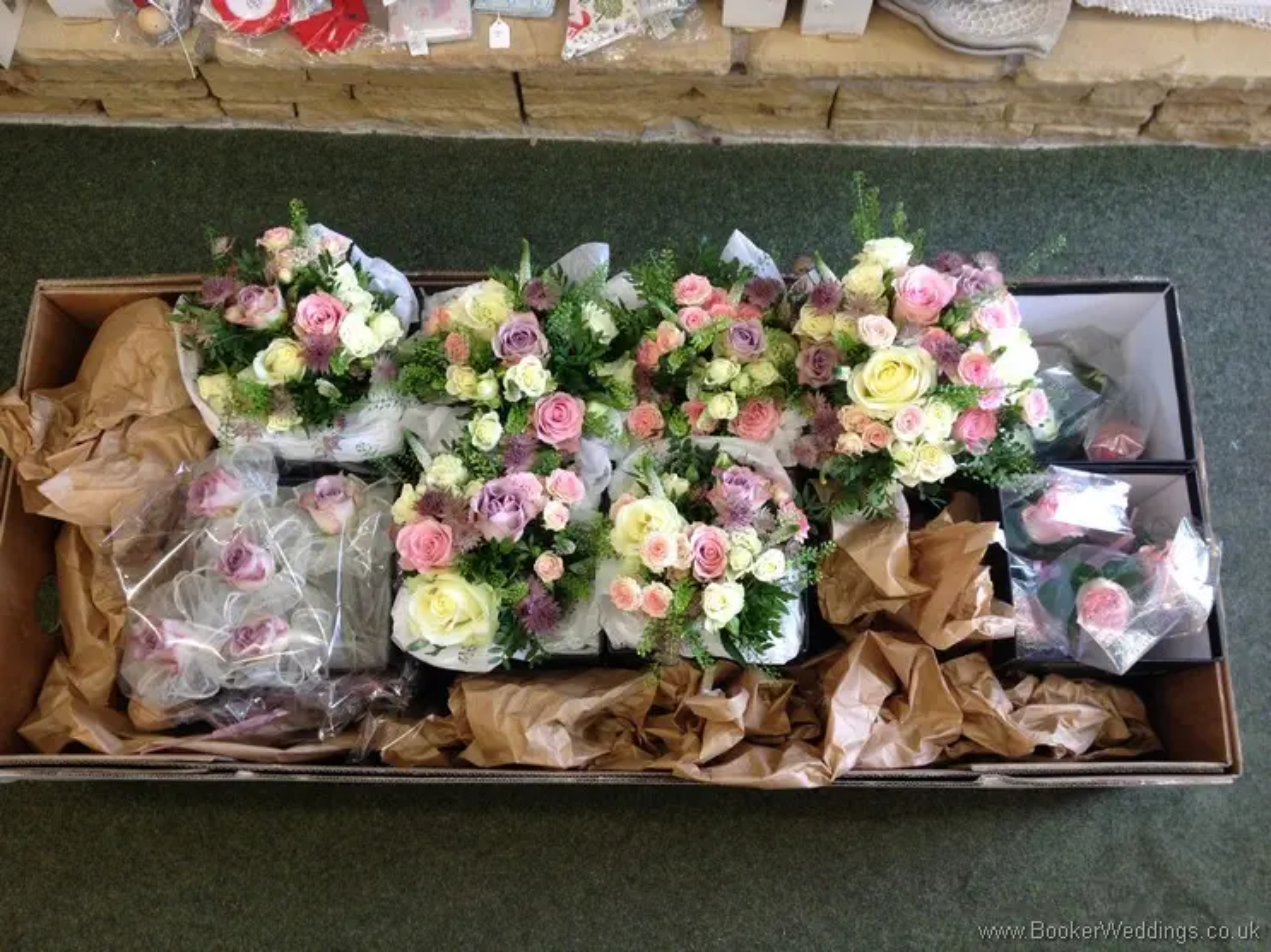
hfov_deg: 52.6
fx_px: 1285
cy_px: 476
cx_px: 636
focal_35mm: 35
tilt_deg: -74.6
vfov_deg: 40.7
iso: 50
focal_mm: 4.28
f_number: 2.4
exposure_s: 1/30
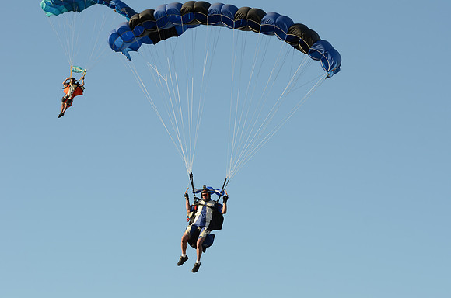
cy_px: 149
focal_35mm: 135
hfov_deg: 15.2
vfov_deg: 10.1
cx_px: 226
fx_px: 1688
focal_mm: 90
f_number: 5.6
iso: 100
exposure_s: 1/400
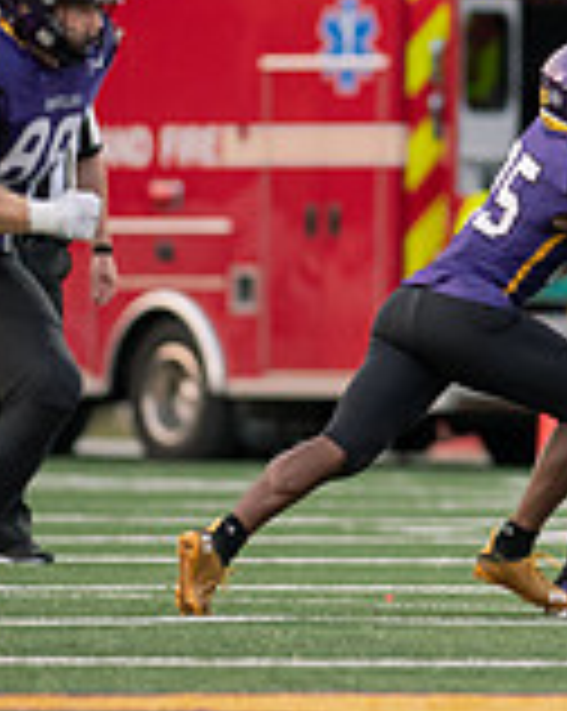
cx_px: 770
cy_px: 119
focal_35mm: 1034
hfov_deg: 1.5
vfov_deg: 1.9
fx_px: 21731
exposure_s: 1/800
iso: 2000
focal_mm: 300
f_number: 2.8
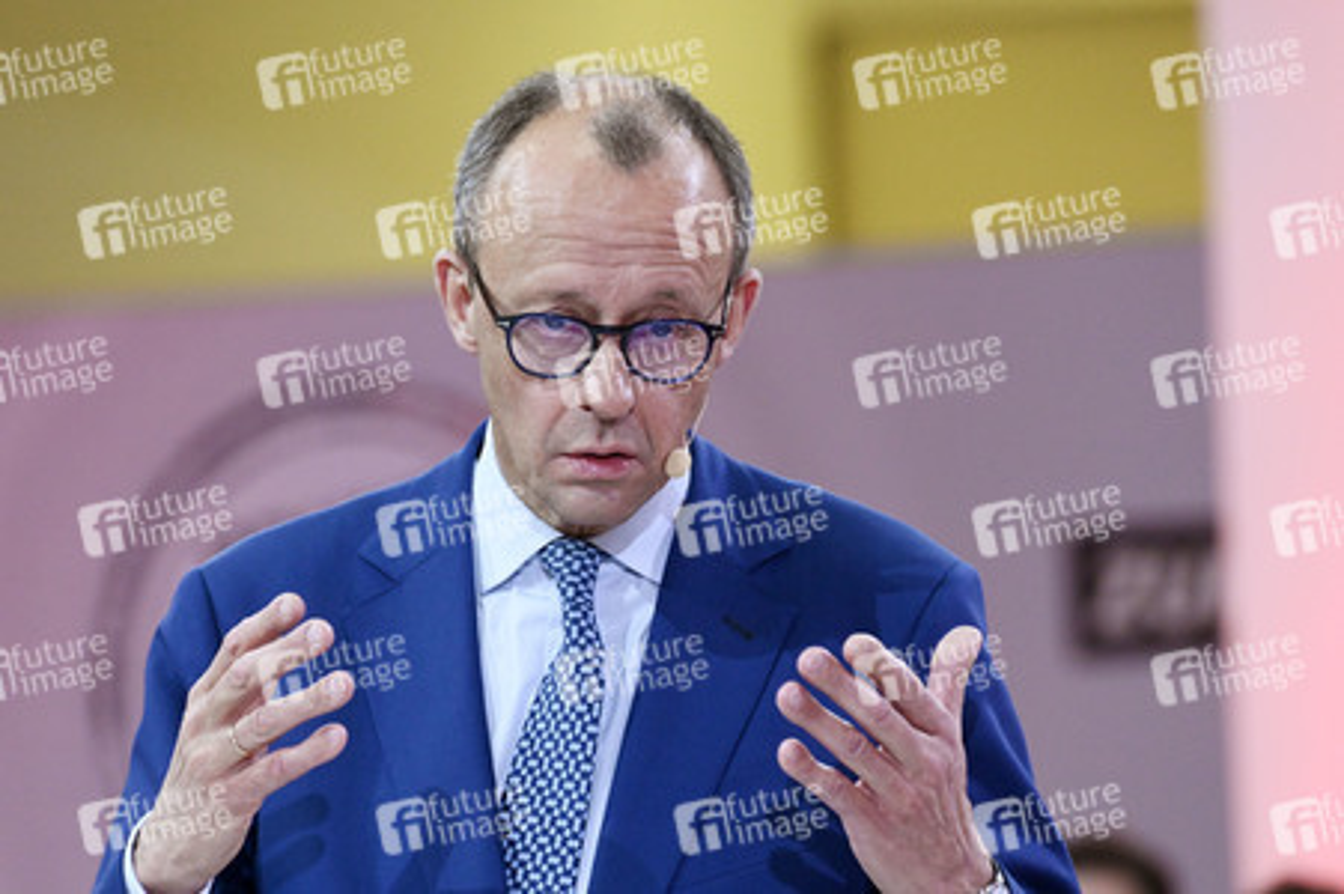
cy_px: 447
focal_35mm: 500
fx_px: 18652
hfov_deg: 4.1
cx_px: 672
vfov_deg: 2.7
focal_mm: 500
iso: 6400
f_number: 8
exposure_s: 1/320
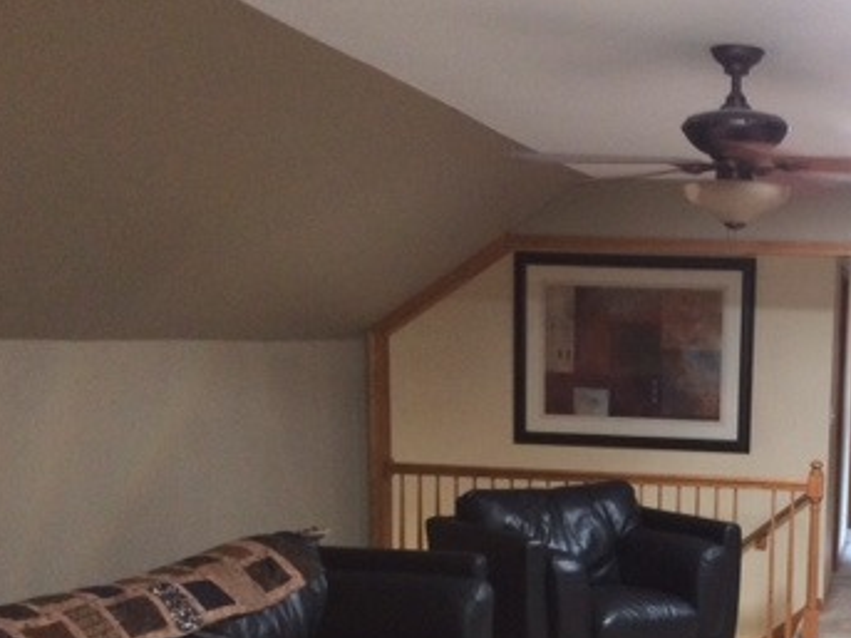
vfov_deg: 25.4
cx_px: 739
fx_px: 1376
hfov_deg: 32.9
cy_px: 551
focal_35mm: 56
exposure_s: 1/30
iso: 250
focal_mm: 4.12
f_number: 2.2
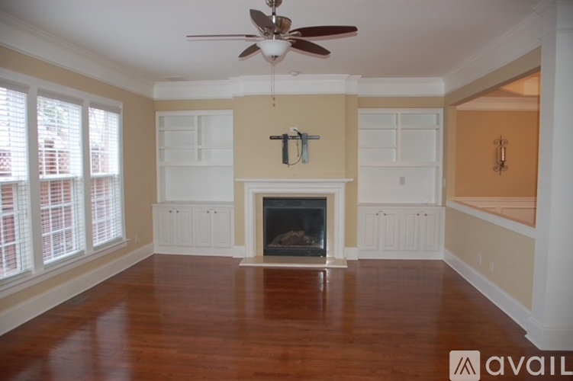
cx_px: 286
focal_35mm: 27
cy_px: 190
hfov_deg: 67.4
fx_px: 430
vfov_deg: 47.9
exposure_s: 1/60
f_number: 3.5
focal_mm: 18
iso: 400
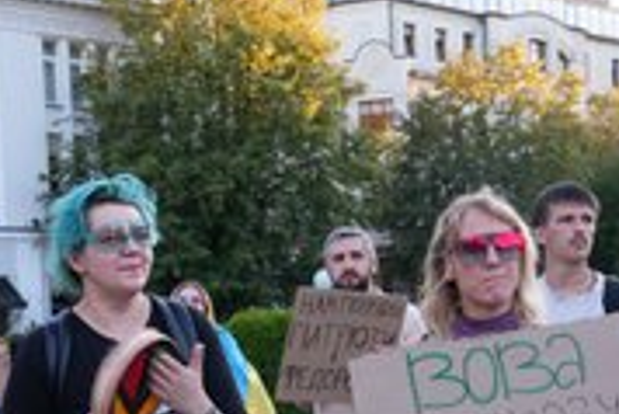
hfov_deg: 28.0
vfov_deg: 18.5
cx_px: 268
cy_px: 412
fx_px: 1239
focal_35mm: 72
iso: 320
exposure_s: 1/80
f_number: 5
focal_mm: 32
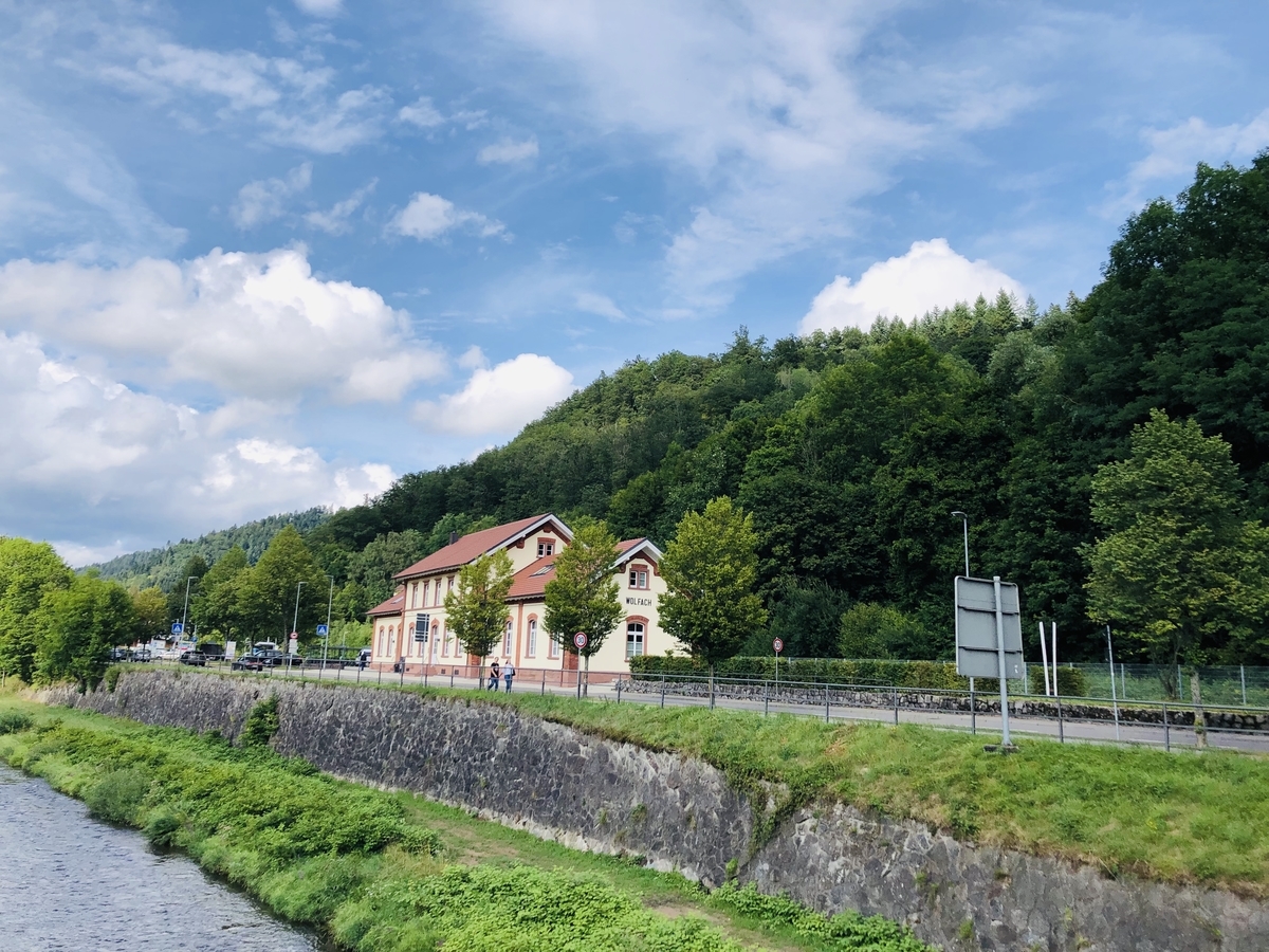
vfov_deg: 49.7
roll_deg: +0.6
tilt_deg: +9.7
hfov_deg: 63.4
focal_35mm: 28
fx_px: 1026
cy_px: 476
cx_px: 634
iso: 20
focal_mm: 3.99
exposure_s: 1/2000
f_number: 1.8
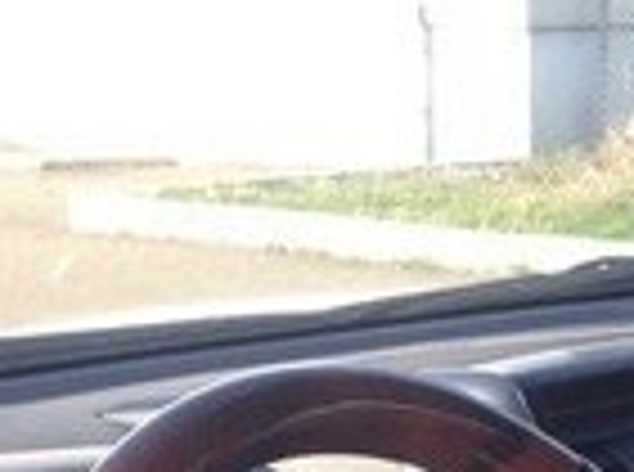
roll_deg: -0.3
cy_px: 951
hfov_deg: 12.6
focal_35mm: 155
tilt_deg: -19.4
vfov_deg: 9.0
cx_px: 656
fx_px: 2832
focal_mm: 4.12
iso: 50
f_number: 2.4
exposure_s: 1/168
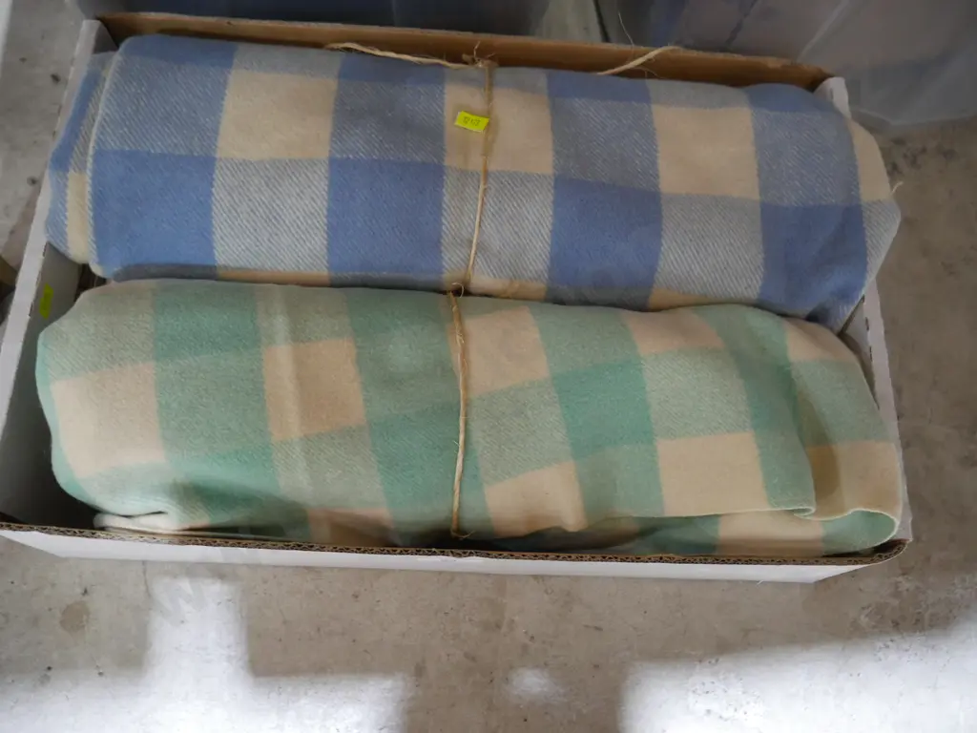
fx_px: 790
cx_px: 488
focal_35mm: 28
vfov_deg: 49.7
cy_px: 366
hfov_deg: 63.4
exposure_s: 1/60
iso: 1000
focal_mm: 14
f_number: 3.5
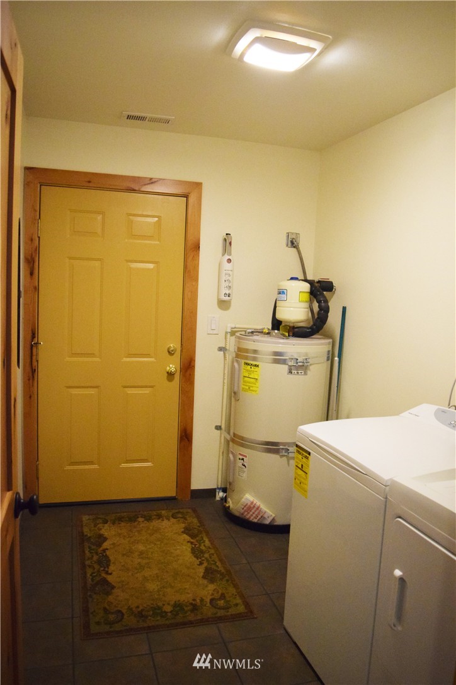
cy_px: 342
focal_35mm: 27
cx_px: 228
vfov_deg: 67.4
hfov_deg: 47.9
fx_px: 513
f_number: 3.5
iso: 3200
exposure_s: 1/160
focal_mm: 18
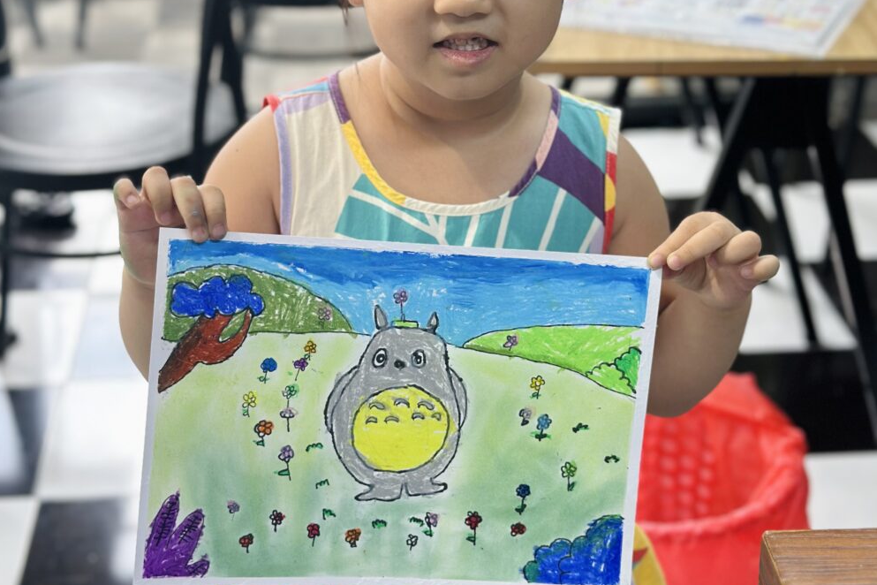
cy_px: 168
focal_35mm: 67
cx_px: 437
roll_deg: +0.4
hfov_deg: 30.1
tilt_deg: -22.8
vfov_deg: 20.2
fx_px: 1632
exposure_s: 1/141
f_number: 1.78
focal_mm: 6.86
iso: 80
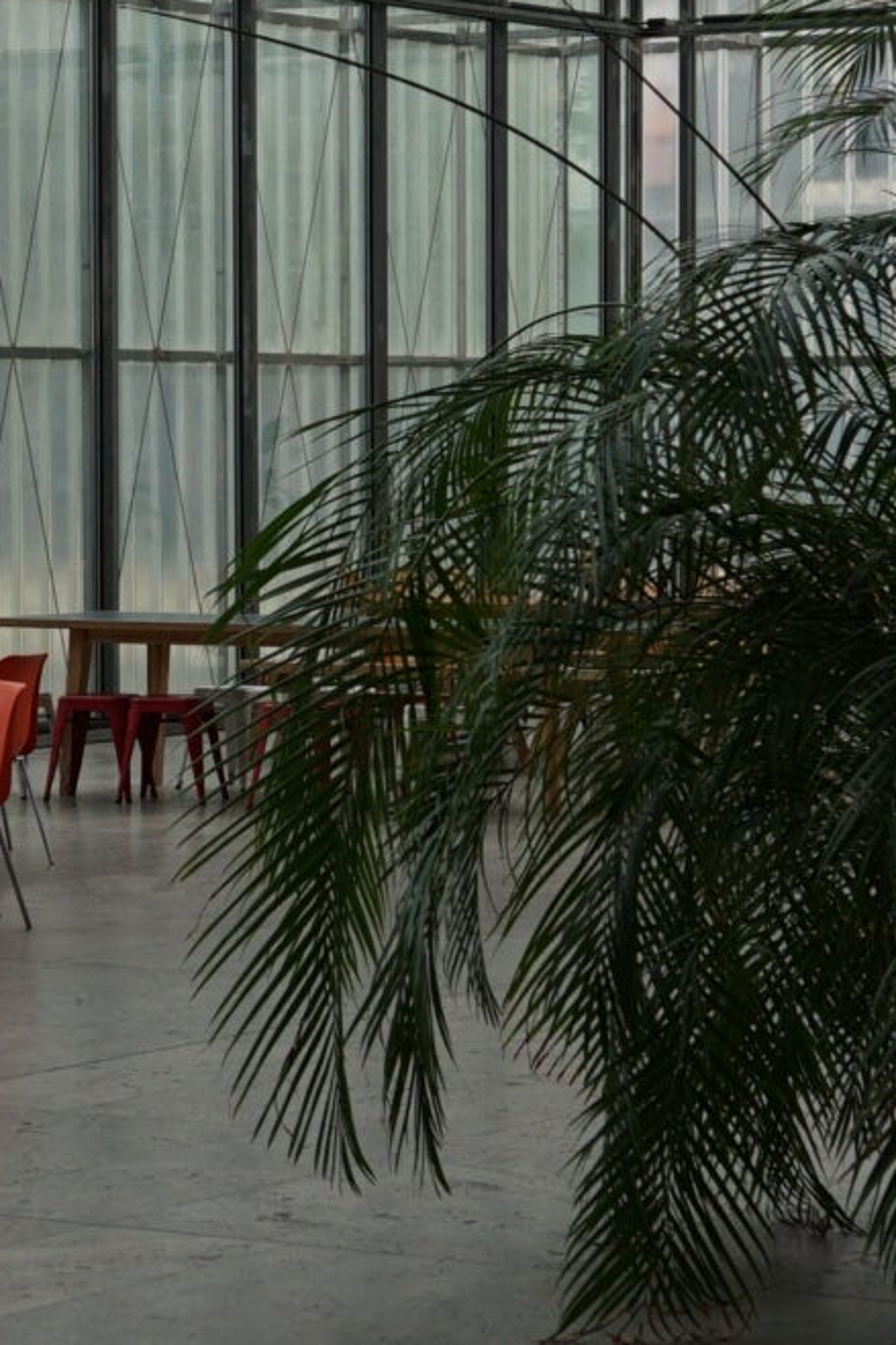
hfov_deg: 10.0
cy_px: 484
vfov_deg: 15.1
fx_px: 5080
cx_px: -79
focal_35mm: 136
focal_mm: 35
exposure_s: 1/160
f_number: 4
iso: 400
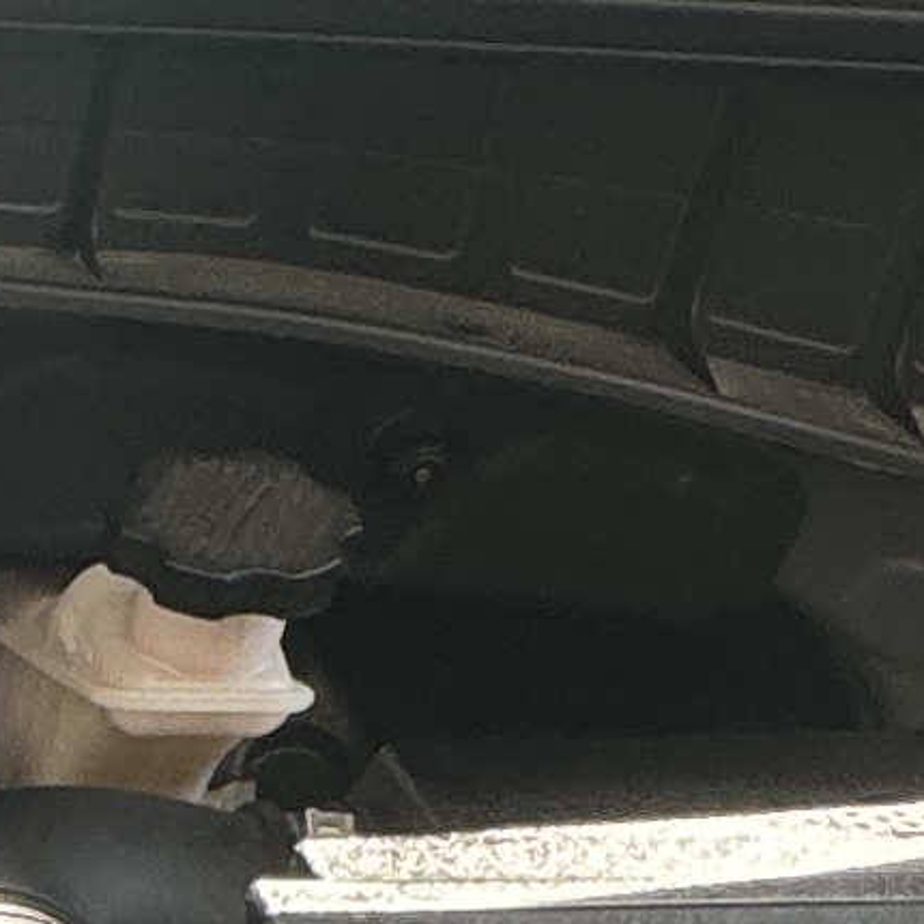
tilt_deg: -41.2
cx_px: -924
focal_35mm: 116
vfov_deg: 12.6
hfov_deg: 13.0
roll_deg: +1.4
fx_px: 3503
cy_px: 2011
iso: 64
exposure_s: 1/99
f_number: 2.2
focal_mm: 2.22
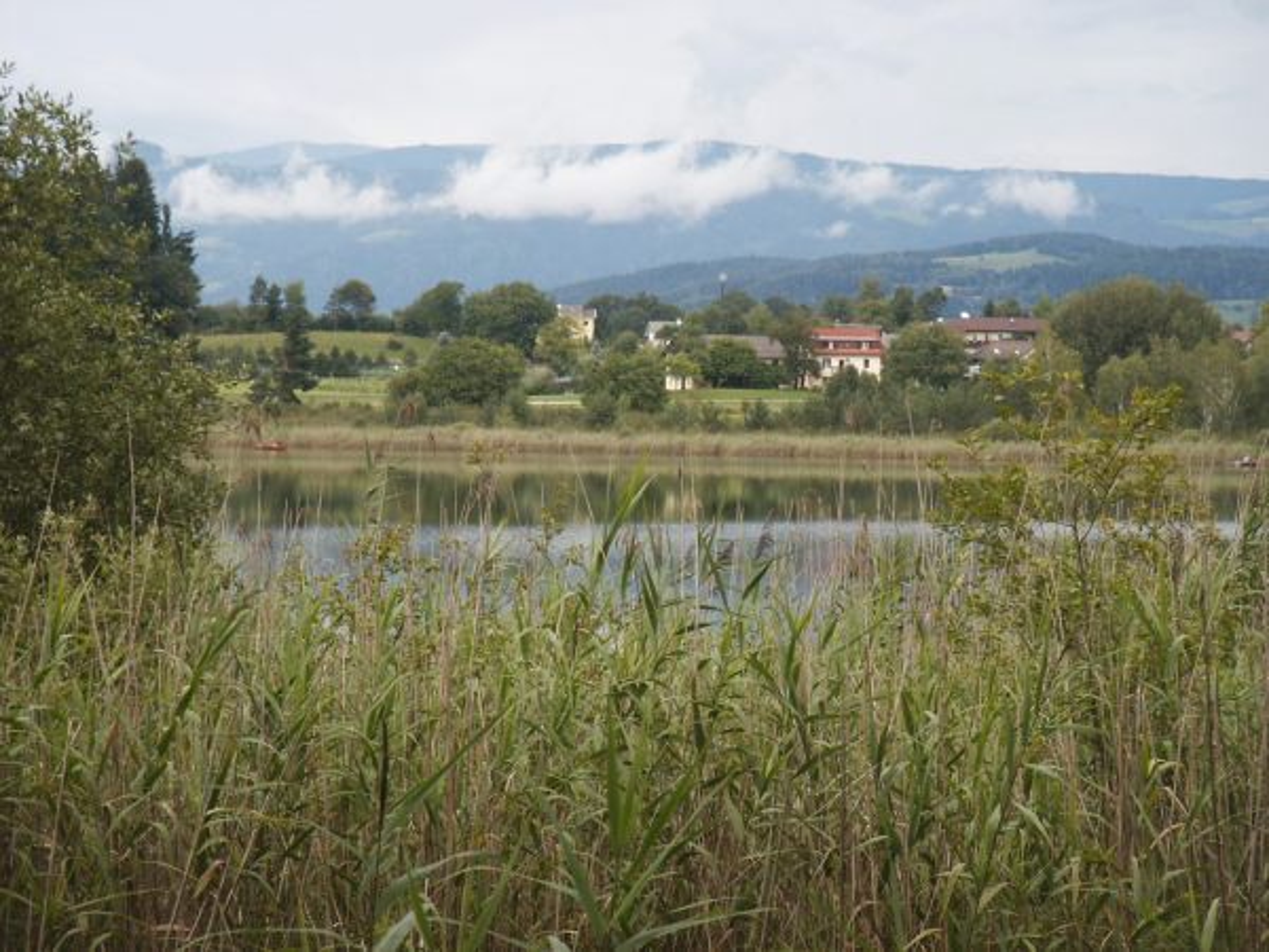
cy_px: 476
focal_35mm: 139
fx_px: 5096
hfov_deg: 14.2
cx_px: 634
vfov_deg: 10.7
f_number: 3.6
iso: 64
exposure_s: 1/250
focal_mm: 28.23
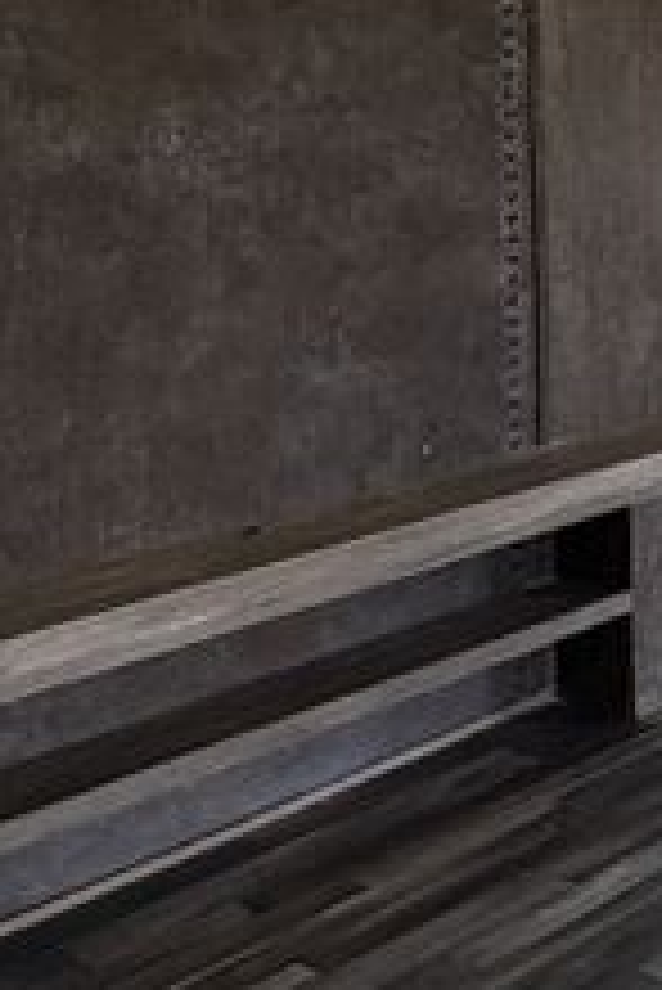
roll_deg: +0.5
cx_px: 1504
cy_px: 72
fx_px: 1460
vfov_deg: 35.0
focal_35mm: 53
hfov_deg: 15.9
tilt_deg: -1.3
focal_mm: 2.22
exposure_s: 1/134
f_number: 2.2
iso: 80
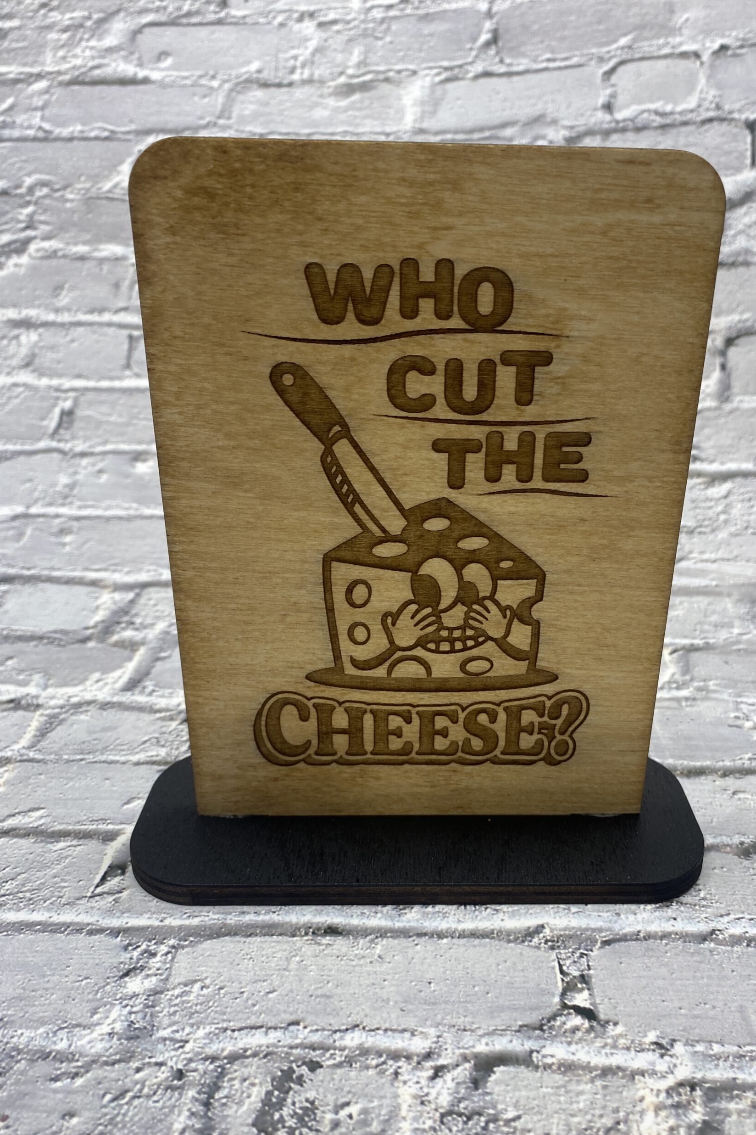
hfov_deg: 46.3
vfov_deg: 65.5
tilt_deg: -22.5
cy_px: 573
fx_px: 882
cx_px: 435
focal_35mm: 28
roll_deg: -0.2
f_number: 1.8
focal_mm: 4.25
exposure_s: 1/120
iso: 50
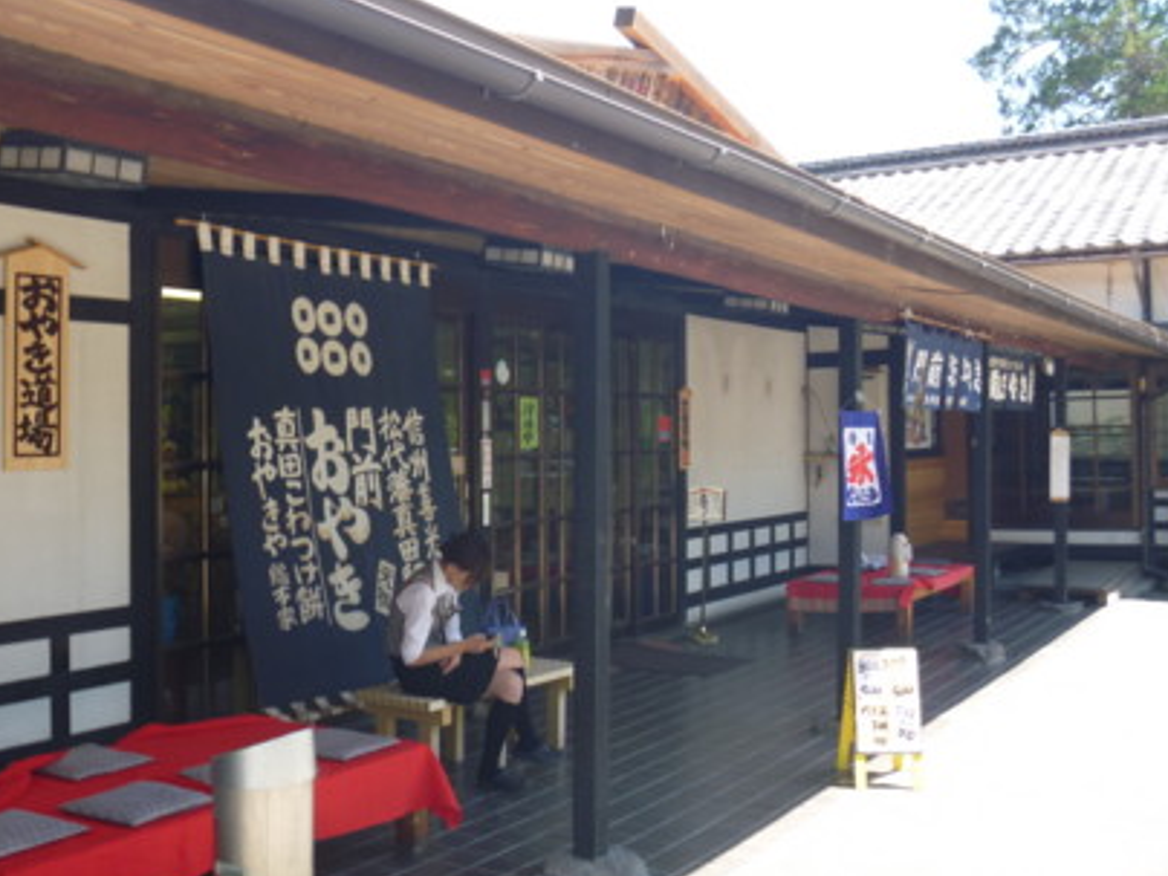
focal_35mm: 39
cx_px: 546
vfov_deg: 36.8
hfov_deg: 47.8
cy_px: 408
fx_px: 1316
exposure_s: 1/100
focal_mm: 6.3
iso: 80
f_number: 3.5
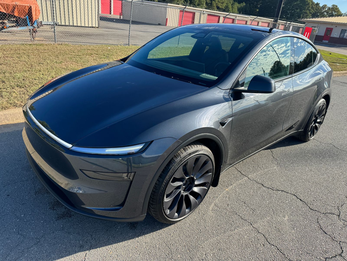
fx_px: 241
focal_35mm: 24
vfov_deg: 56.8
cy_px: 130
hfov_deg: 71.6
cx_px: 174
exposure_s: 1/1721
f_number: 1.78
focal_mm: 6.76
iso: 80
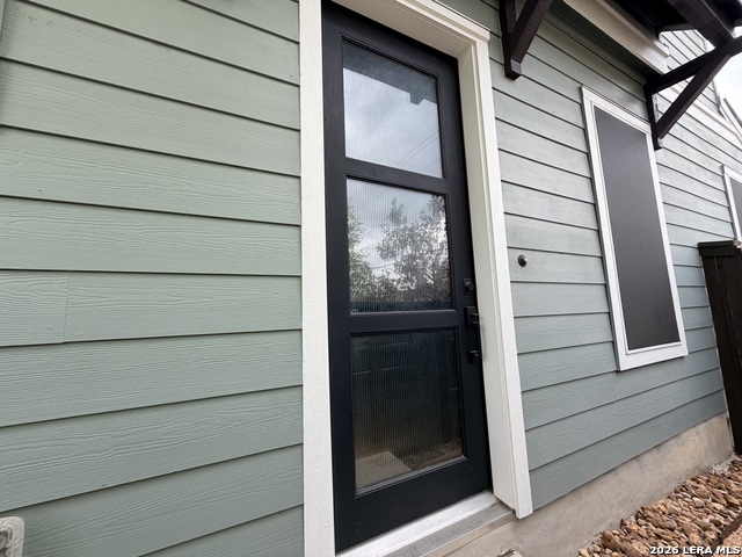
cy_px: 278
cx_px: 371
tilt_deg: +8.1
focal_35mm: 14
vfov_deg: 85.7
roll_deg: +3.2
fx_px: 300
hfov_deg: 102.1
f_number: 2.2
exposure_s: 1/219
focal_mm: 2.22
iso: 40
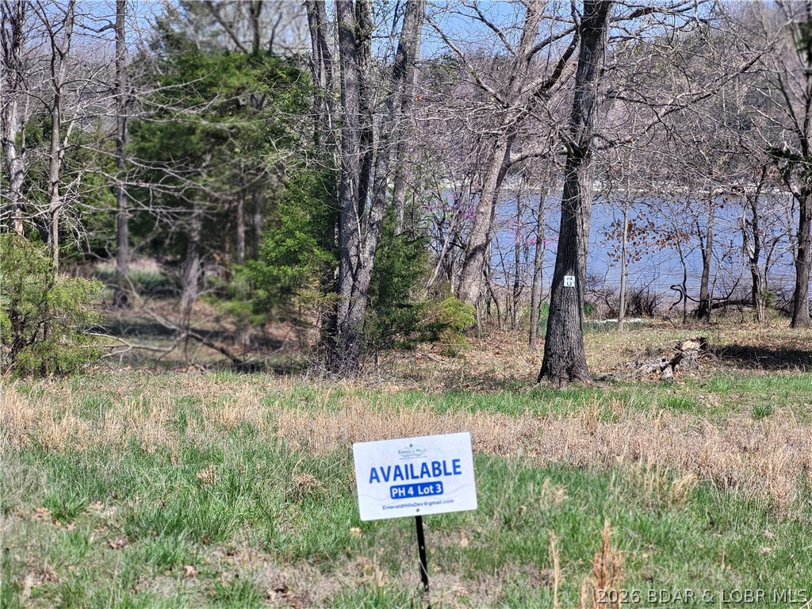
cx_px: 406
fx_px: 1783
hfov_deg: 25.7
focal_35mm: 76
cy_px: 304
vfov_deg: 19.4
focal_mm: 7.12
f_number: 2.4
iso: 25
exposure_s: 1/596
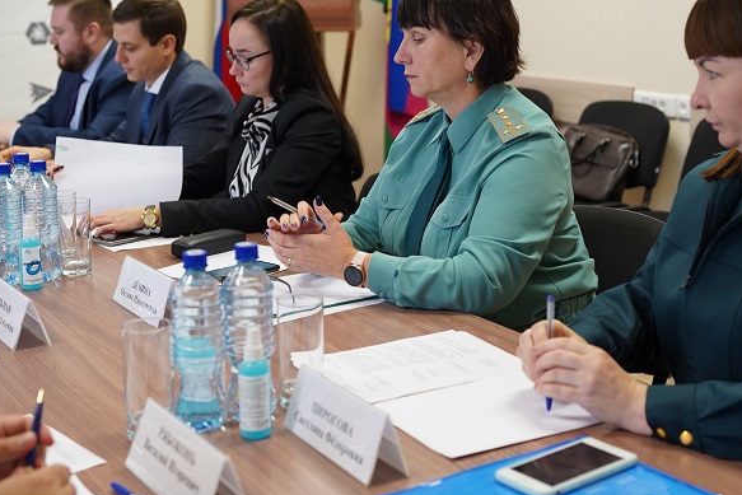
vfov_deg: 22.5
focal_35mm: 60
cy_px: 139
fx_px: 1237
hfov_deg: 33.4
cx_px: 397
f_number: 2.5
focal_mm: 35
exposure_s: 1/100
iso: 400
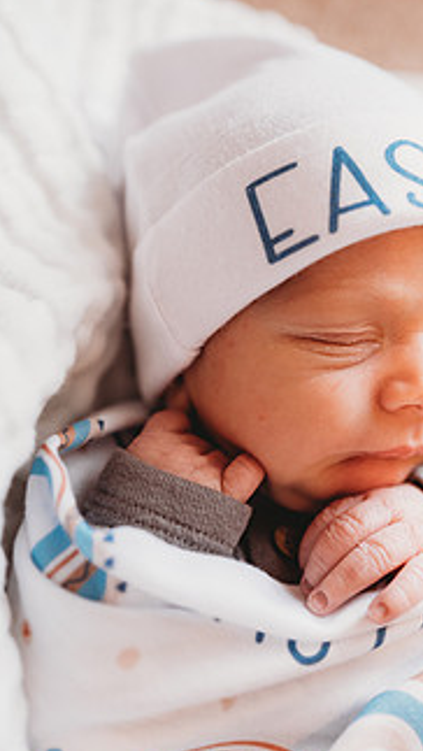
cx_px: 307
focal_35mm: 35
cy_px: 342
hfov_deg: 33.2
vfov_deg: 56.5
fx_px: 697
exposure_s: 1/160
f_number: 2.2
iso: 500
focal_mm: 24
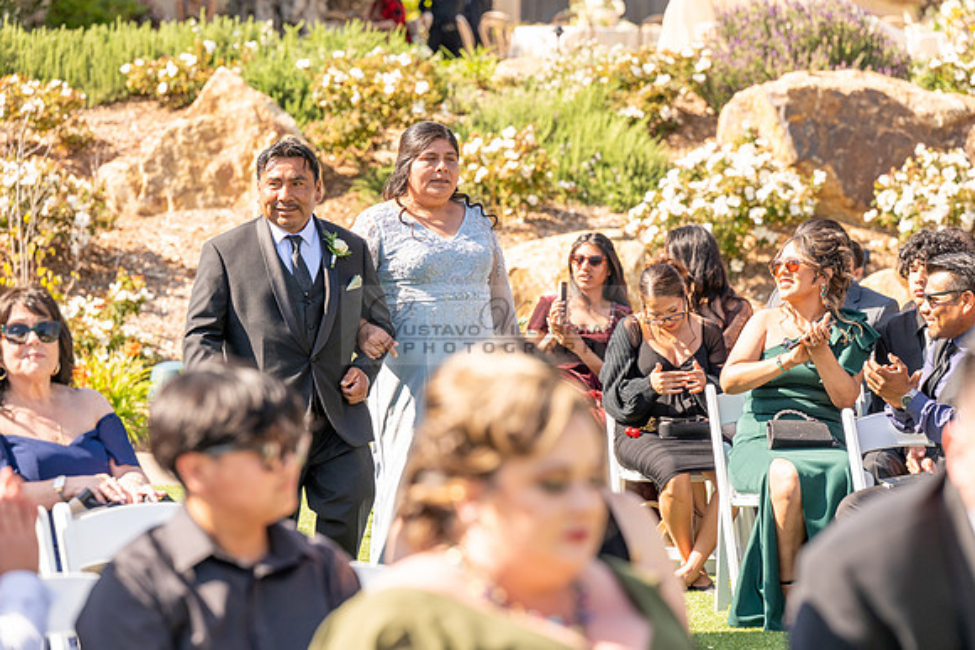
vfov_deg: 9.8
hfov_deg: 14.7
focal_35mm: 140
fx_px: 3792
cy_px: 325
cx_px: 488
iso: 200
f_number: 4.5
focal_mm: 140
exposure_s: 1/800
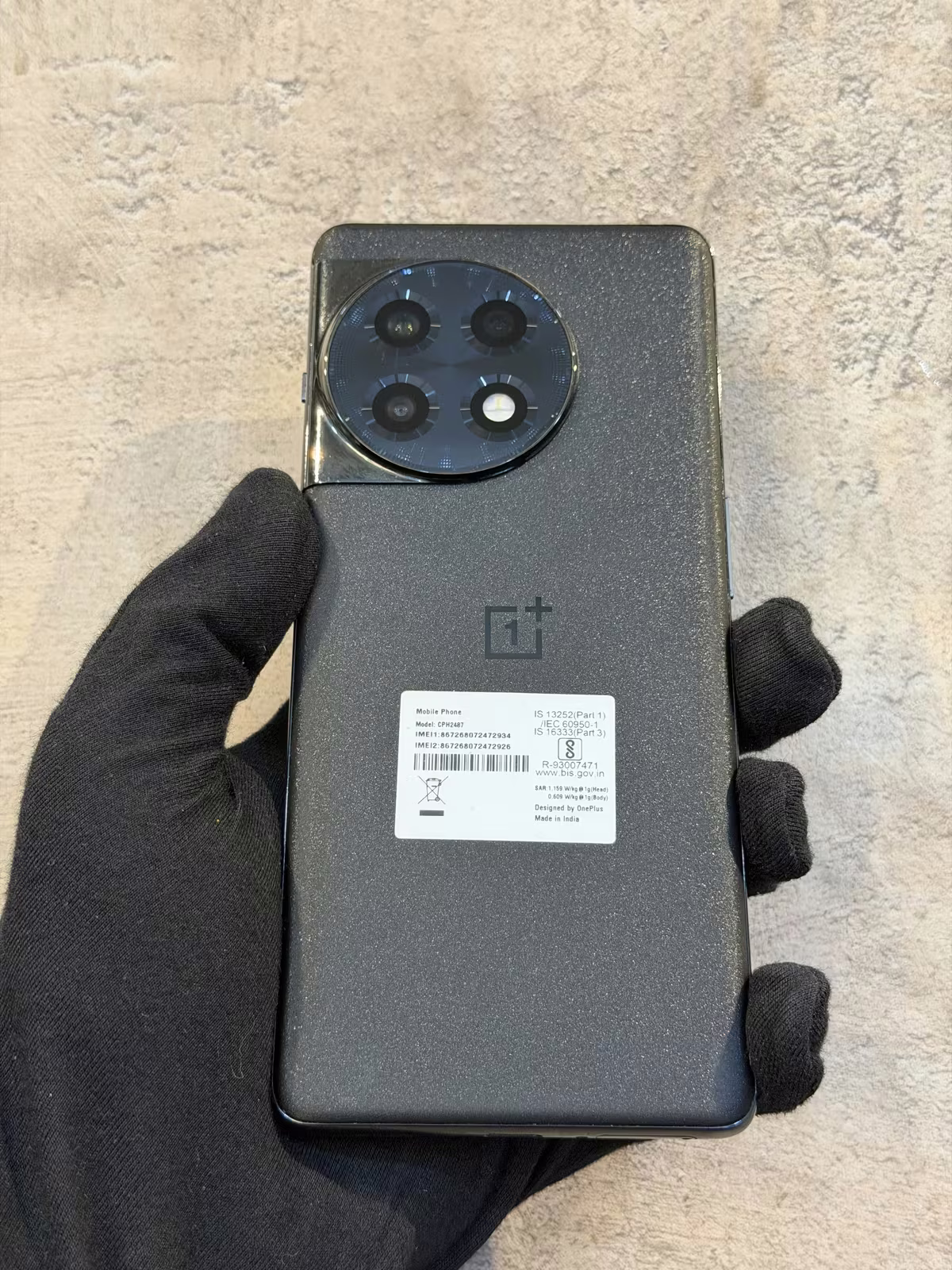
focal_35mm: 48
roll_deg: -2.4
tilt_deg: +9.5
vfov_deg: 39.7
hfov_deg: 30.3
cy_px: 635
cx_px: 476
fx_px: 1760
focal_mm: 6.76
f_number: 1.78
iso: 250
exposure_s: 1/33
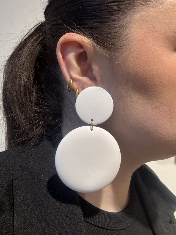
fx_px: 203
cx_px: 88
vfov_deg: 60.0
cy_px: 118
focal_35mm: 30
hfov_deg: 46.8
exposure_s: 1/100
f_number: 1.9
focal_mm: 2.69
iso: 50
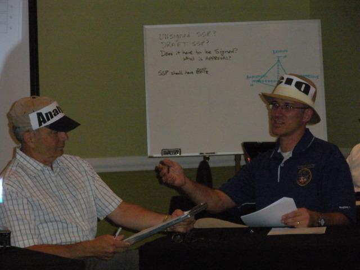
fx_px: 1258
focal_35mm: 121
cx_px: 180
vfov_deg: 12.2
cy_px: 135
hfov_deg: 16.3
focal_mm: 21.2
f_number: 5.3
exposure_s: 1/125
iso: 800
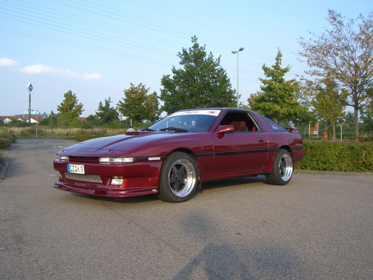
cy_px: 142
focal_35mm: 39
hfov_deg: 47.8
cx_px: 190
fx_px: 420
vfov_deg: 36.8
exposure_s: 1/200
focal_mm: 6.2
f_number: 4.3
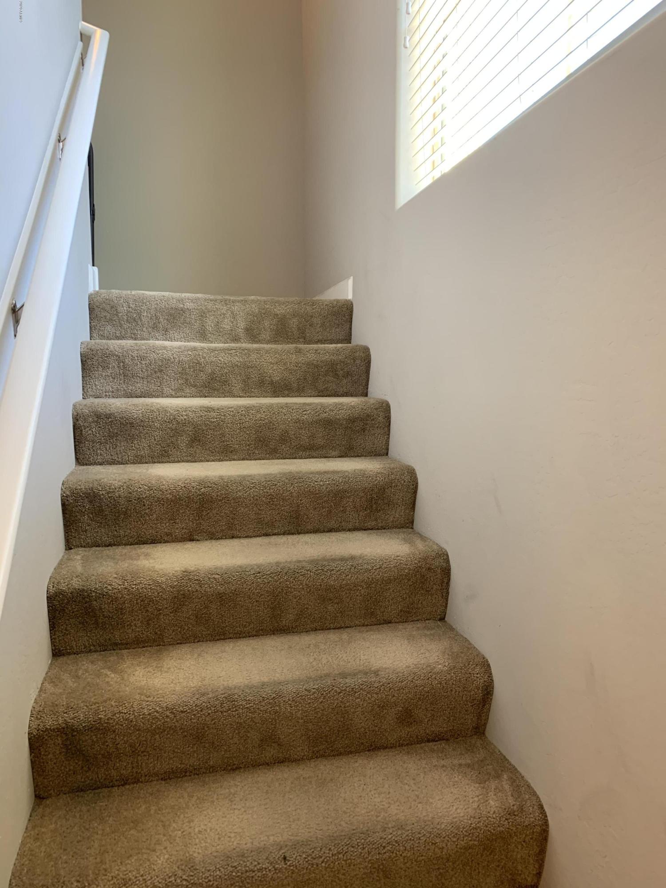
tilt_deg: -4.1
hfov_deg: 53.1
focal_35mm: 26
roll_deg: +0.6
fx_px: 667
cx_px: 333
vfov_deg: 67.3
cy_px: 444
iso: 125
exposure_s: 1/60
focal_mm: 4.25
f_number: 1.8
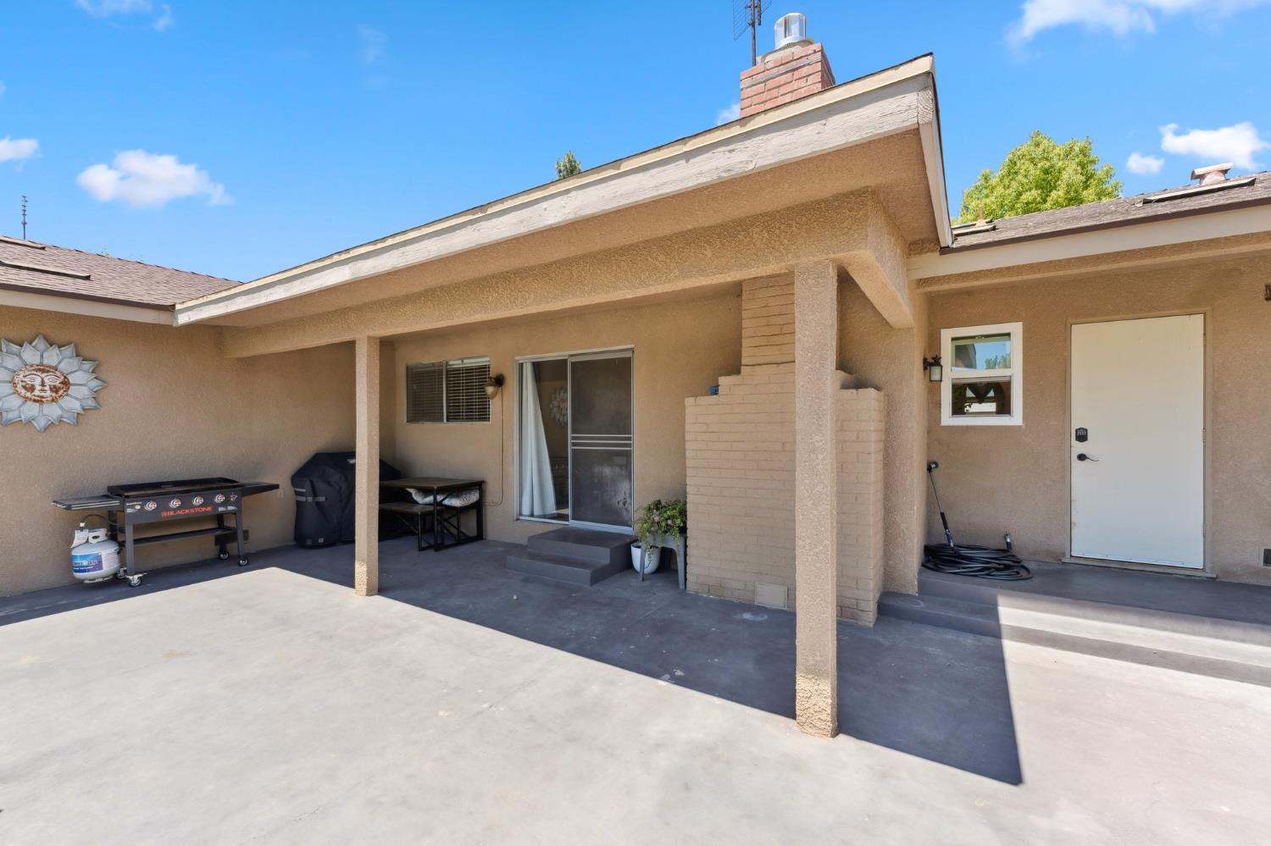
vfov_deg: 77.3
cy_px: 423
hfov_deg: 100.4
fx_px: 529
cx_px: 636
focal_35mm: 15
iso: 100
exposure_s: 1/100
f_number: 8
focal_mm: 10
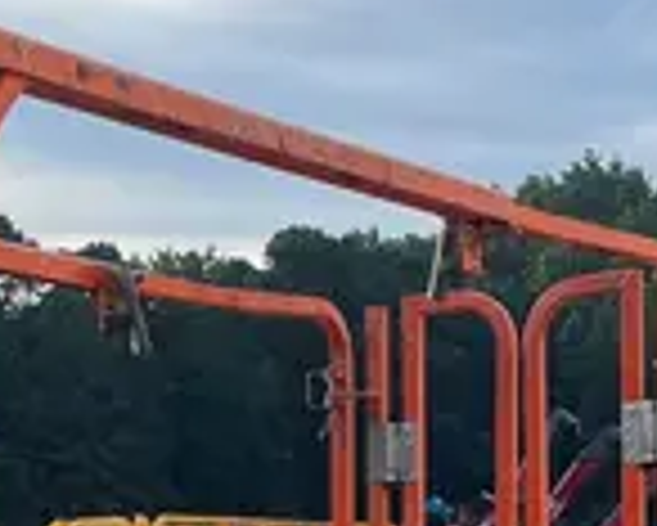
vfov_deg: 10.9
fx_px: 2471
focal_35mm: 127
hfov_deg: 15.1
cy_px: 1126
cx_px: 162
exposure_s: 1/734
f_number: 1.6
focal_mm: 4.2
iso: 32
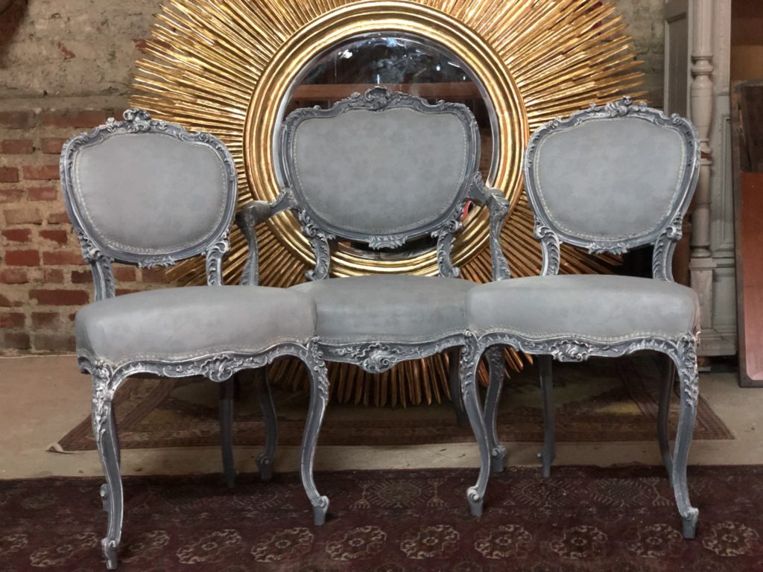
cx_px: 382
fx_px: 1146
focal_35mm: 52
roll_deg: +1.8
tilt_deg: -8.6
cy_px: 286
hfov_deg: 36.8
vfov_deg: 28.0
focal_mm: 6
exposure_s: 1/8
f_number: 2.4
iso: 200
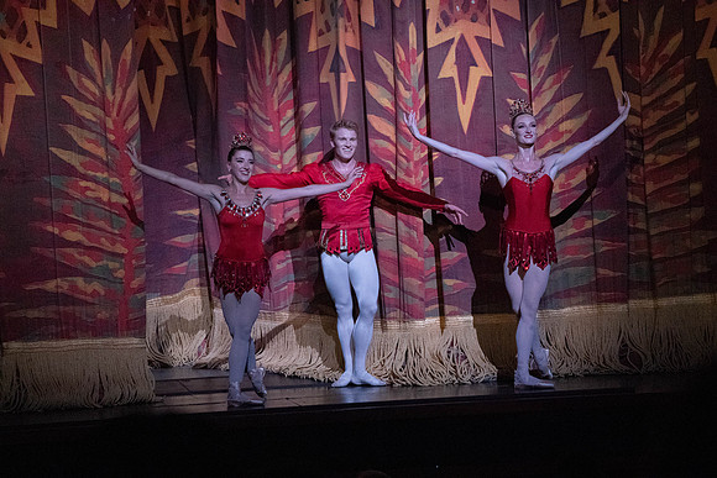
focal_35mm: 268
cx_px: 358
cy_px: 239
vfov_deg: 5.1
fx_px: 5339
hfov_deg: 7.7
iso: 16000
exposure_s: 1/500
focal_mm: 268
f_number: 14
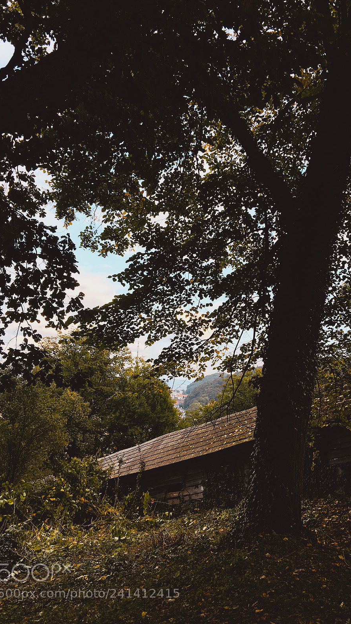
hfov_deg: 36.6
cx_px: 210
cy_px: 308
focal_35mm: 32
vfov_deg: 61.0
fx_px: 529
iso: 25
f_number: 2.2
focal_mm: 4.15
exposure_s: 1/354
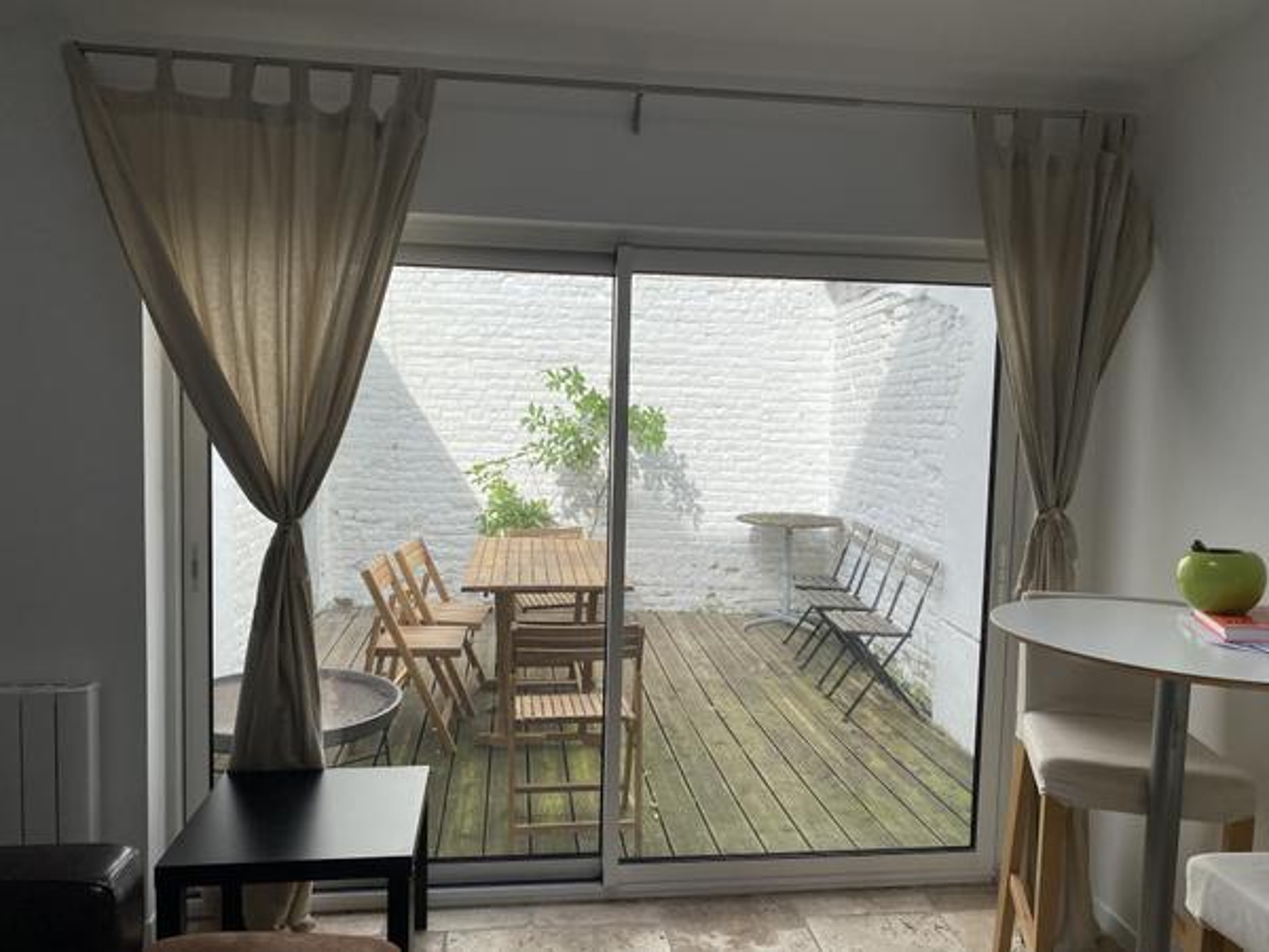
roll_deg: -1.4
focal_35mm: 26
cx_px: 634
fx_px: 953
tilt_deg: -4.3
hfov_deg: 67.3
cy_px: 476
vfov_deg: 53.1
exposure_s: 1/1395
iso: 32
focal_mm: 4.25
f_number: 1.8
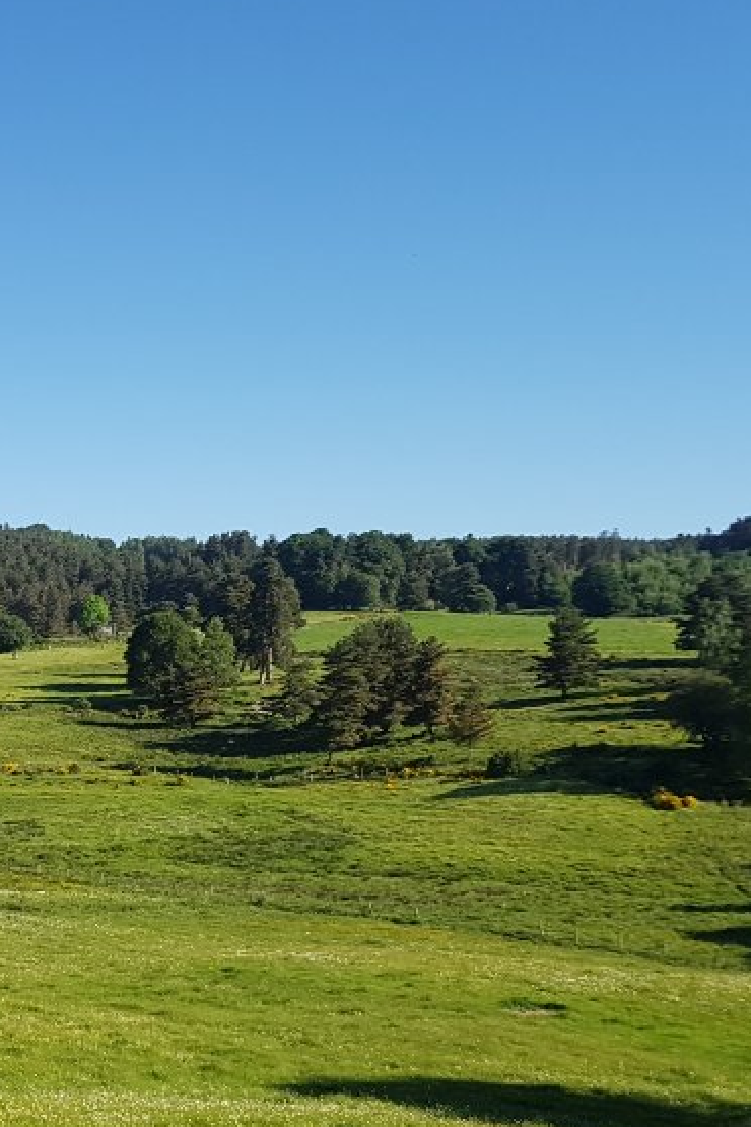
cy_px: 838
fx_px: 1721
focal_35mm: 55
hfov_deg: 23.5
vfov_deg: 35.5
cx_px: -8
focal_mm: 4.2
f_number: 1.7
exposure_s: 1/1502
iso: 50
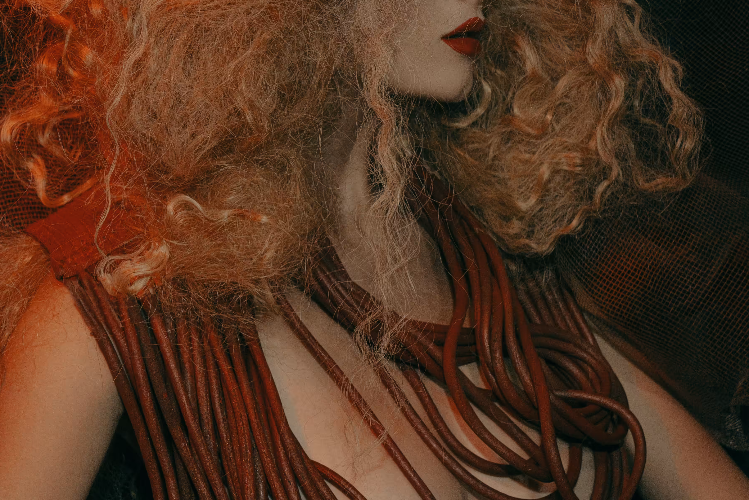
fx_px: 1415
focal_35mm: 68
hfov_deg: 29.5
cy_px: 265
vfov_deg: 20.0
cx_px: 257
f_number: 6.3
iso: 125
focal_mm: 26
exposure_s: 1/160
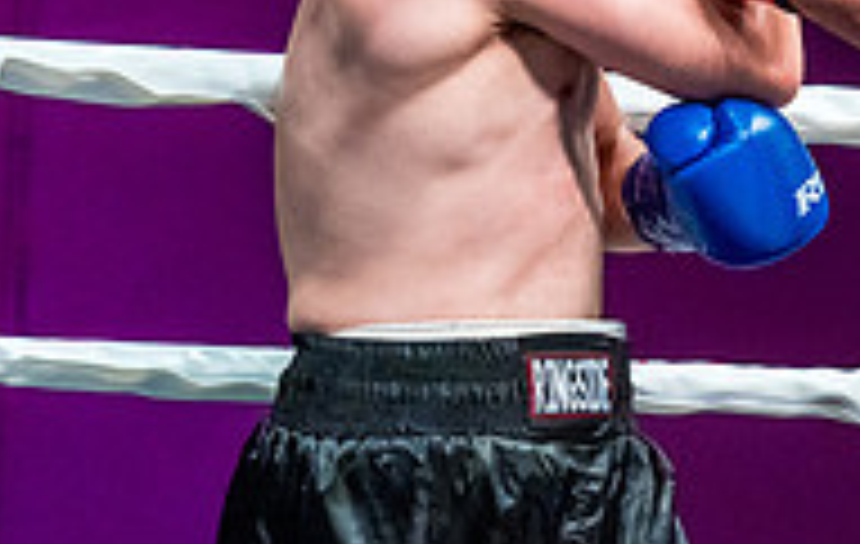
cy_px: 2
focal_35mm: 232
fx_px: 5458
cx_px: 1267
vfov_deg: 5.7
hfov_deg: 8.8
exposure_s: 1/1000
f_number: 4
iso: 4000
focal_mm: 64
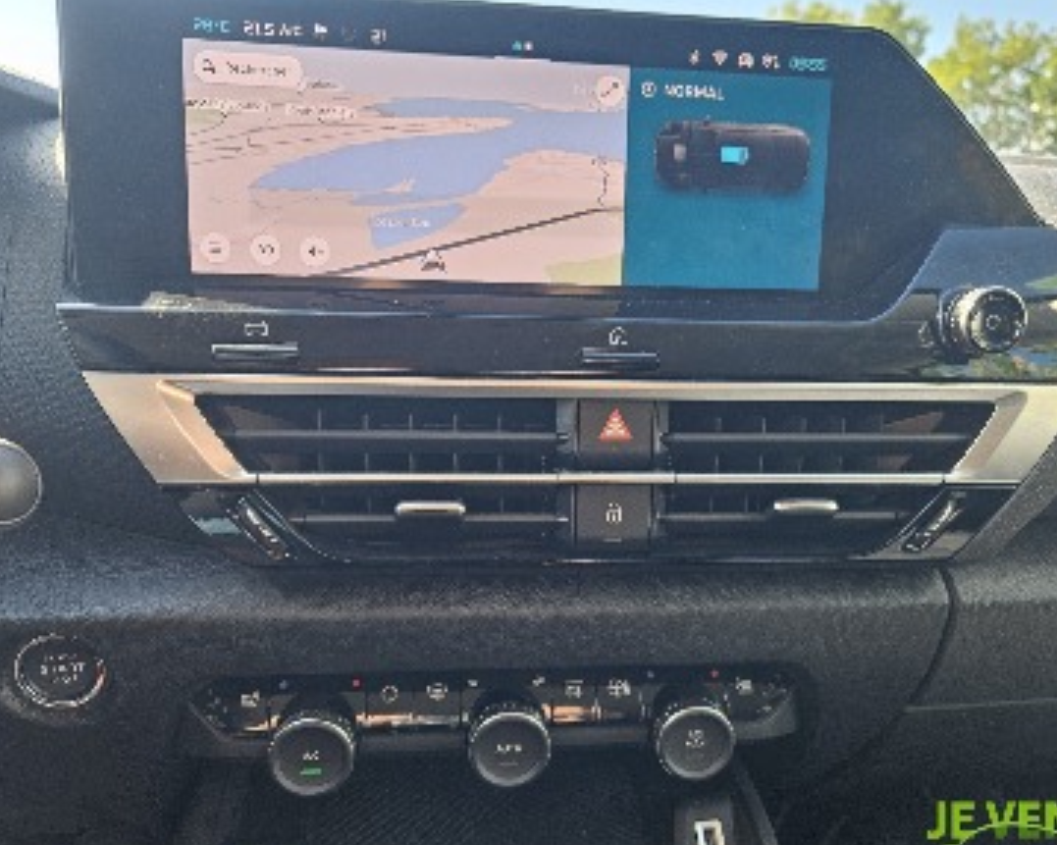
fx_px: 813
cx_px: 542
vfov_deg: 54.9
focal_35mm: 26
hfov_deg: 66.0
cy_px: 453
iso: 125
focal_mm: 5.4
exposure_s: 1/190
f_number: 1.8
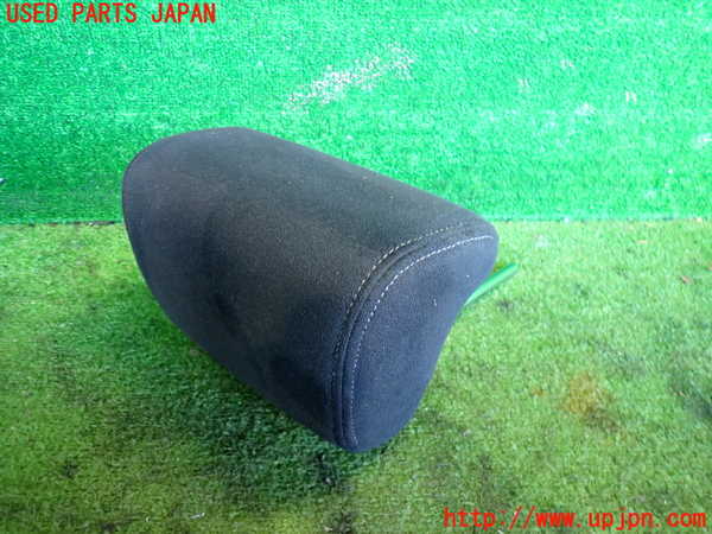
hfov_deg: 69.4
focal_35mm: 25
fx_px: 514
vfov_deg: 54.9
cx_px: 356
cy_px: 267
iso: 400
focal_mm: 4.5
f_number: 2
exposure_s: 1/30
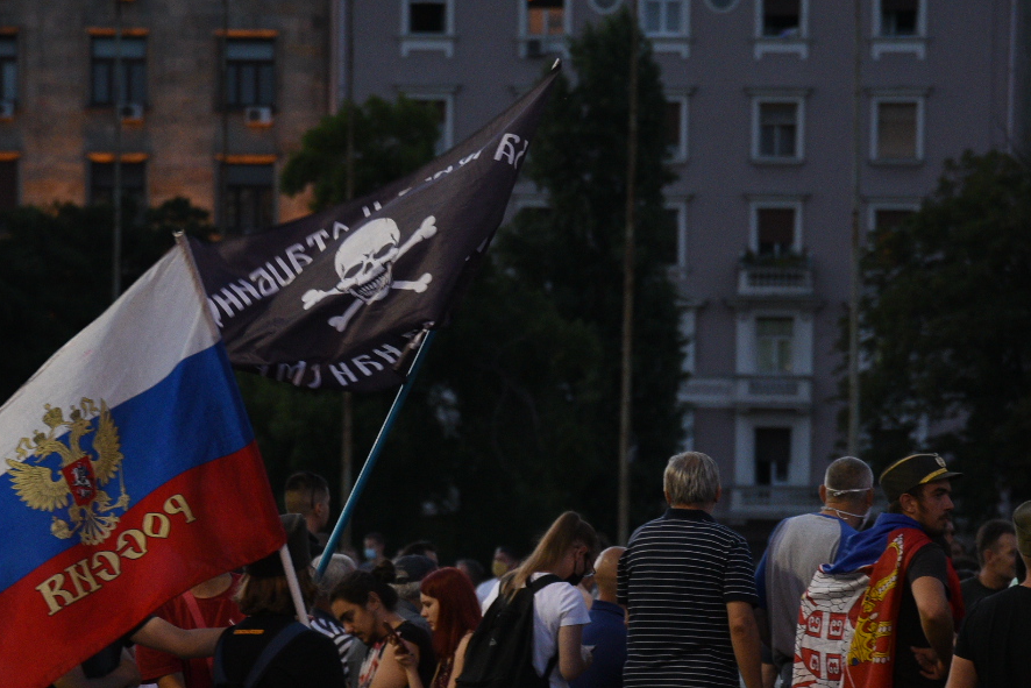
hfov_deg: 10.7
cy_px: 604
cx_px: 504
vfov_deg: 7.1
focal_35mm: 192
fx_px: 5499
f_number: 4
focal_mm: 105
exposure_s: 1/200
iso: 2000
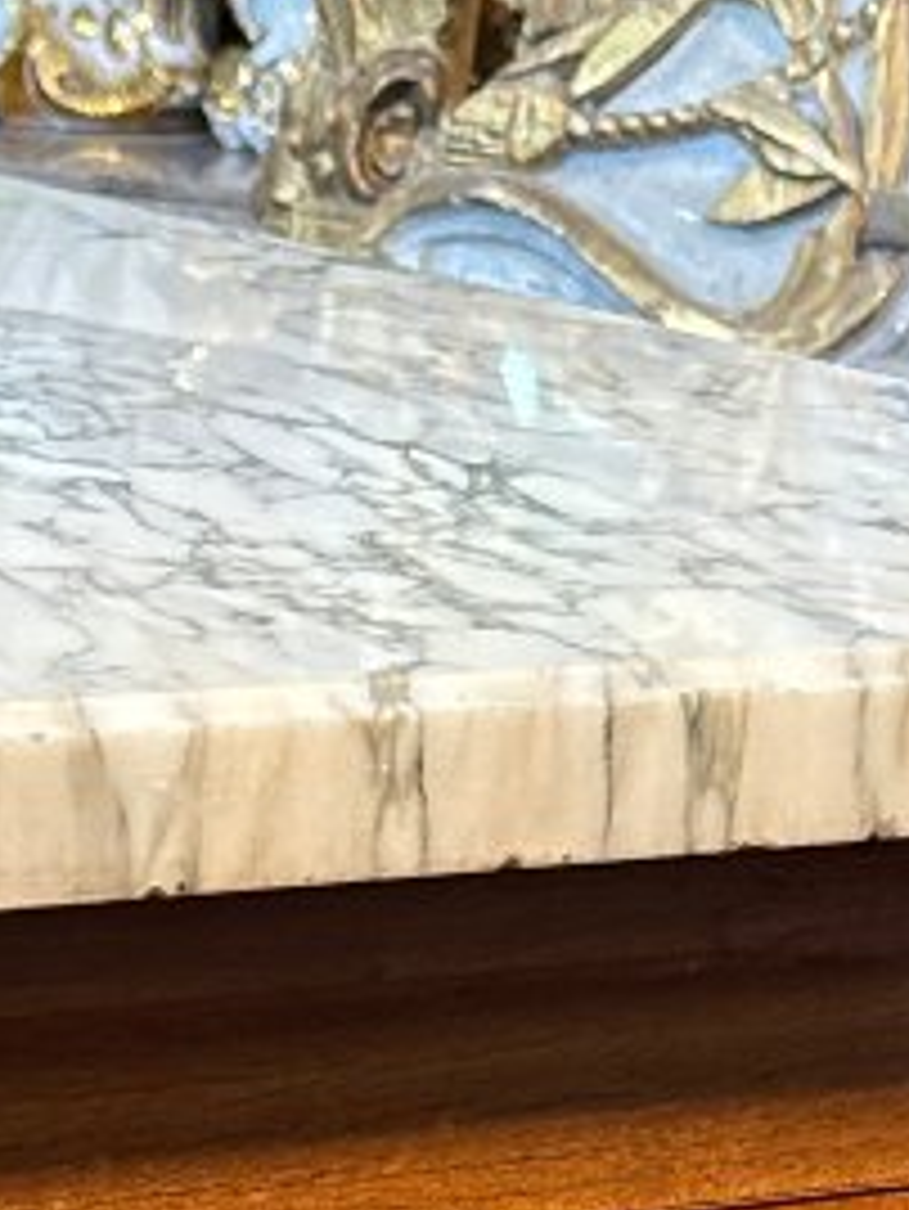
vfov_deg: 15.0
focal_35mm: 107
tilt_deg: -34.0
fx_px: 3743
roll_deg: -0.4
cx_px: -4
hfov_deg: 13.6
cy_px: 2420
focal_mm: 6.76
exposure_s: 1/50
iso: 320
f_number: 1.78
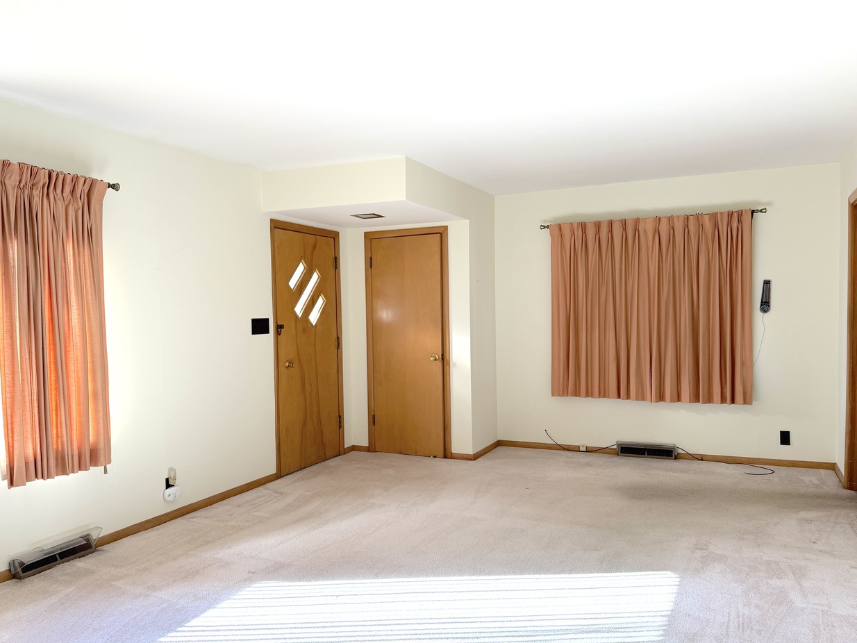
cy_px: 340
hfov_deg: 63.4
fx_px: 693
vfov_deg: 49.7
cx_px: 401
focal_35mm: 28
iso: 80
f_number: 1.78
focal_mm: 6.76
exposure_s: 1/213
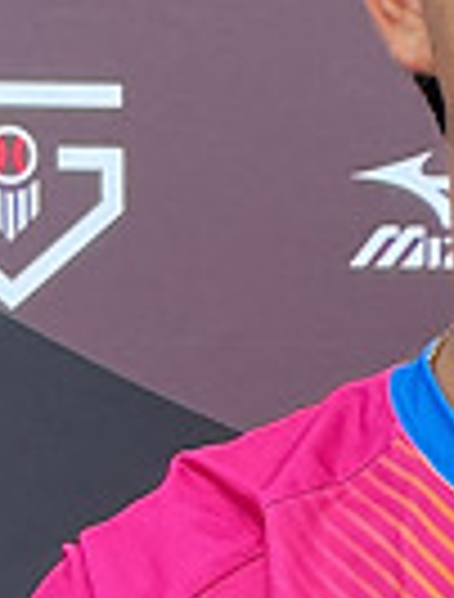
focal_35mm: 136
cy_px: 708
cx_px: 663
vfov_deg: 14.0
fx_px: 2359
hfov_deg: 10.6
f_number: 1.8
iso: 25
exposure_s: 1/792
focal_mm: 3
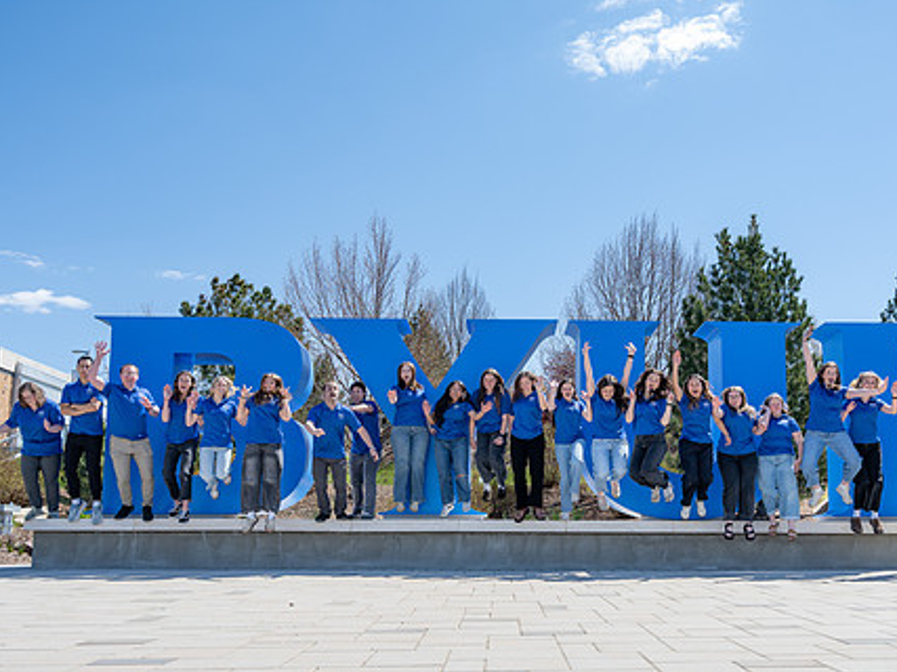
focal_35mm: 36
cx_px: 523
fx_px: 933
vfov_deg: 39.4
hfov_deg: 51.1
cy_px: 422
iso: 100
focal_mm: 25.5
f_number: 4.5
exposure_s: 1/640
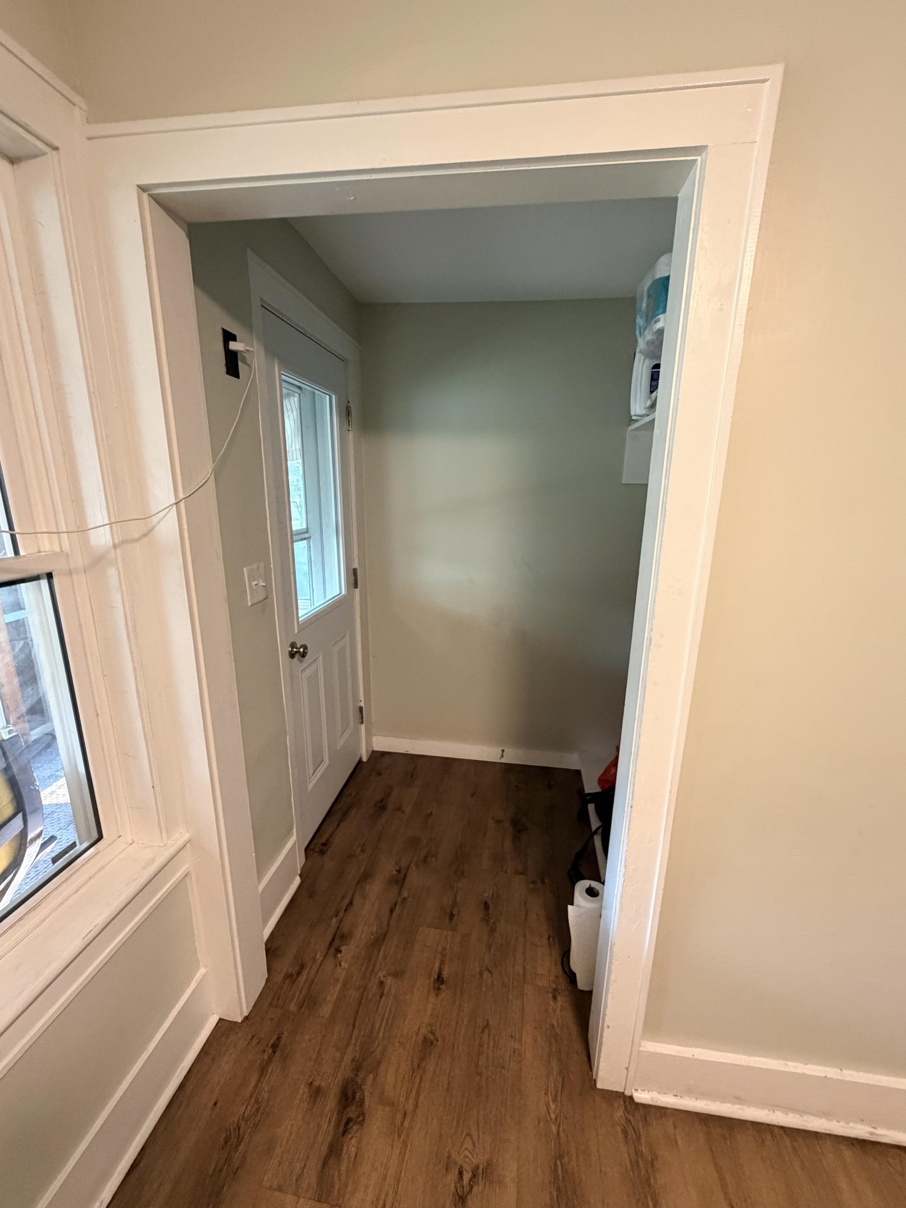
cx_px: 449
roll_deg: -1.1
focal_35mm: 15
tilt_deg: -14.7
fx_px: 523
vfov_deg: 98.1
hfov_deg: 81.8
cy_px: 628
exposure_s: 1/60
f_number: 2.2
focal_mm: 2.22
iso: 400
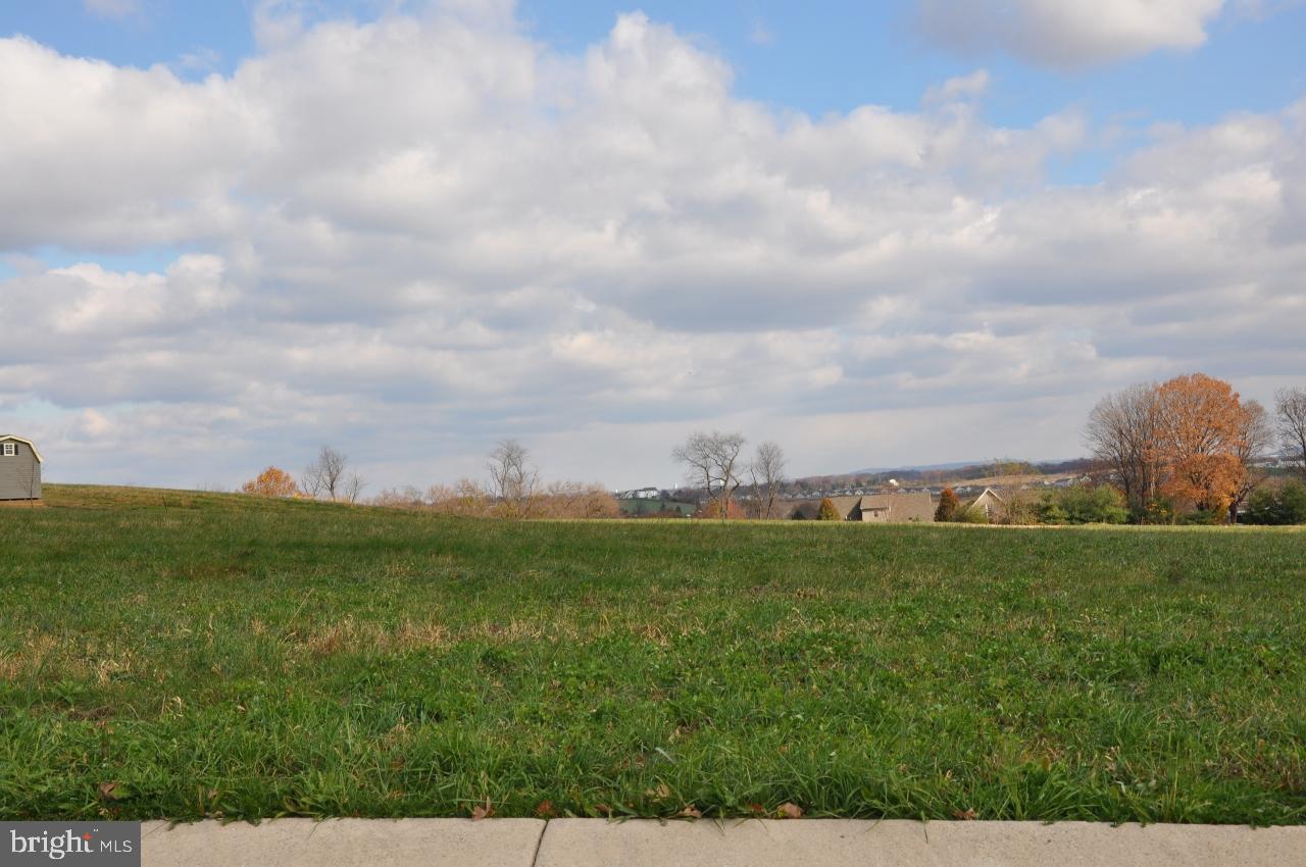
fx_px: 1630
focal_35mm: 45
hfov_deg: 43.7
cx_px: 653
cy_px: 434
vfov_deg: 29.8
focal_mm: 30
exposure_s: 1/200
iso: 200
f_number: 11
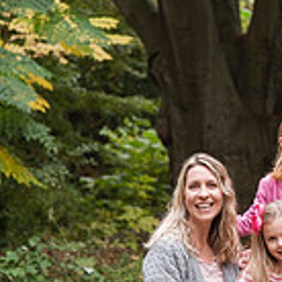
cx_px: 287
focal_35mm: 235
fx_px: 2166
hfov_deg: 7.4
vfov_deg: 7.4
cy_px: 53
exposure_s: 1.06
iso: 640
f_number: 0.94
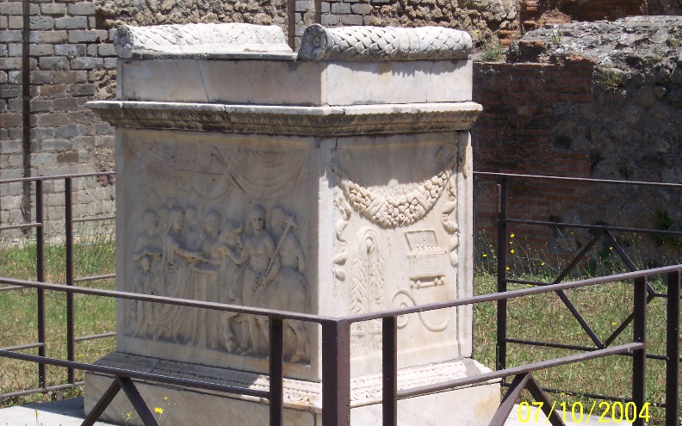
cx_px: 341
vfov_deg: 10.7
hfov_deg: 17.1
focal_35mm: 122
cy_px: 219
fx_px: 2268
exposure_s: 1/250
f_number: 8
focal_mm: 24
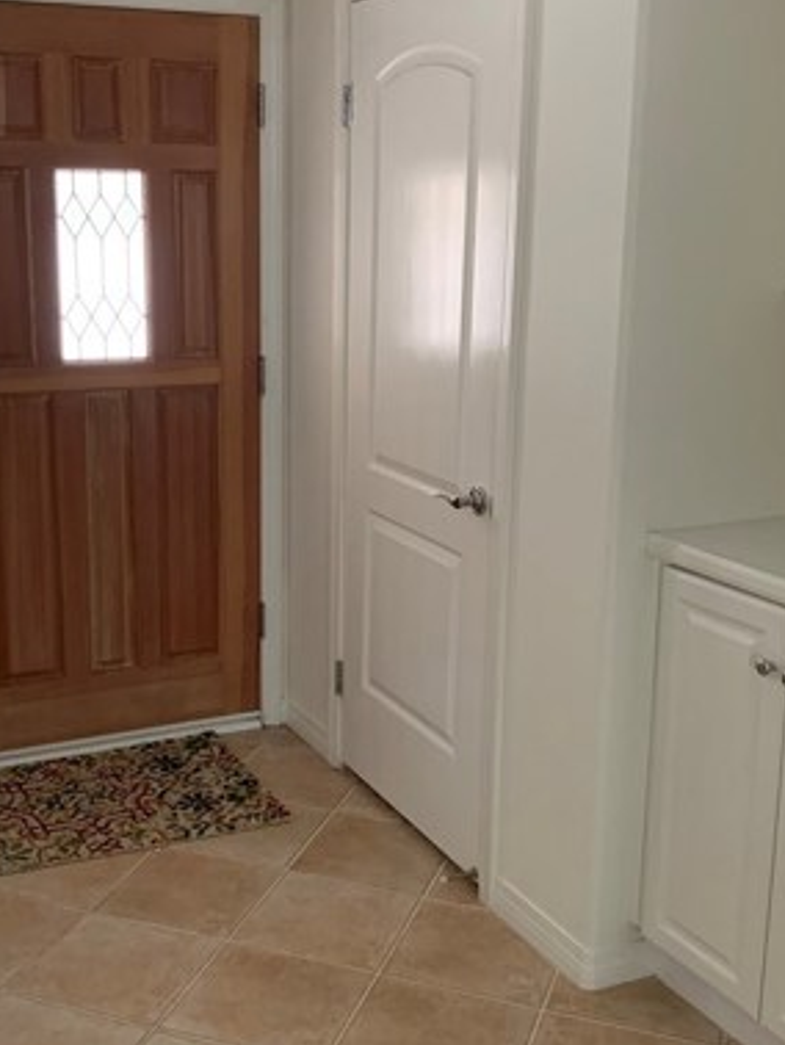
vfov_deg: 42.9
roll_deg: +0.6
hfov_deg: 32.7
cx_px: 285
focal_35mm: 44
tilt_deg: -11.7
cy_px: 522
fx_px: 1329
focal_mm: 4.25
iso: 400
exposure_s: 1/60
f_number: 1.8
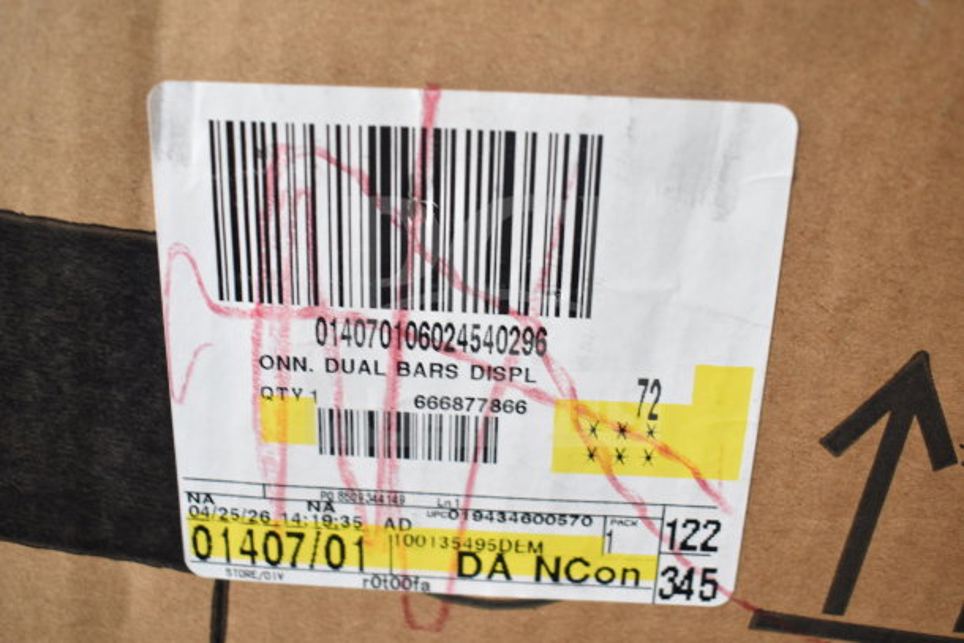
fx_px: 1045
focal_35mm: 39
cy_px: 322
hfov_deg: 49.5
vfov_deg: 34.2
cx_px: 482
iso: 220
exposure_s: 1/40
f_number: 4
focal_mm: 26
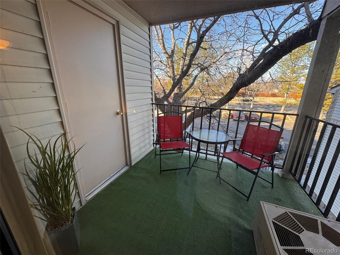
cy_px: 128
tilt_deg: -17.3
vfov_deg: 85.7
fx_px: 138
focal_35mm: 14
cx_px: 170
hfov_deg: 102.1
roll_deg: +0.0
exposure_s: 1/120
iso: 40
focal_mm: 2.22
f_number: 2.2
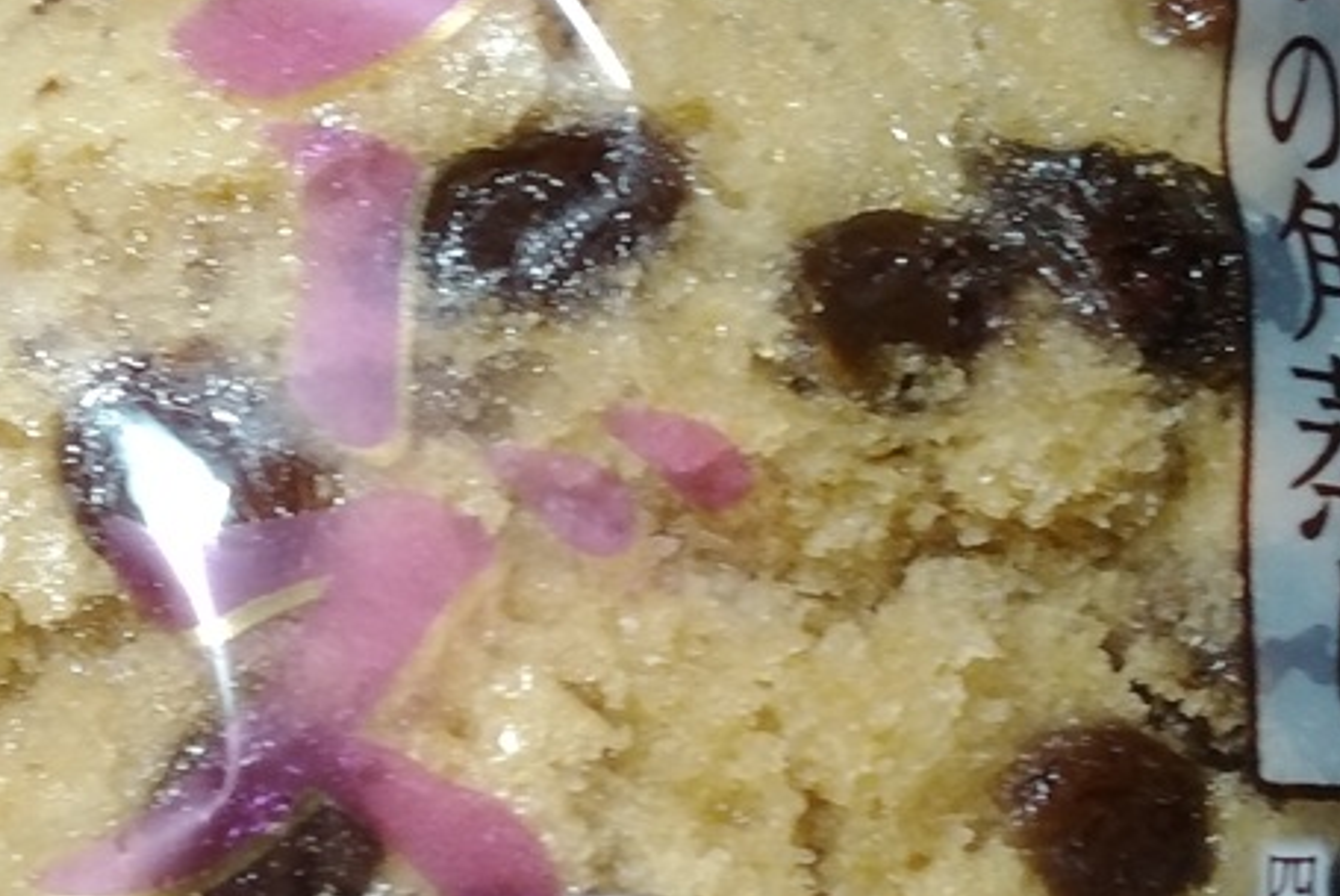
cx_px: 436
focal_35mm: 74
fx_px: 2756
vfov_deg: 18.4
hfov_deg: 27.1
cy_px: 622
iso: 250
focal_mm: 3.61
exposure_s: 1/60
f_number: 1.8
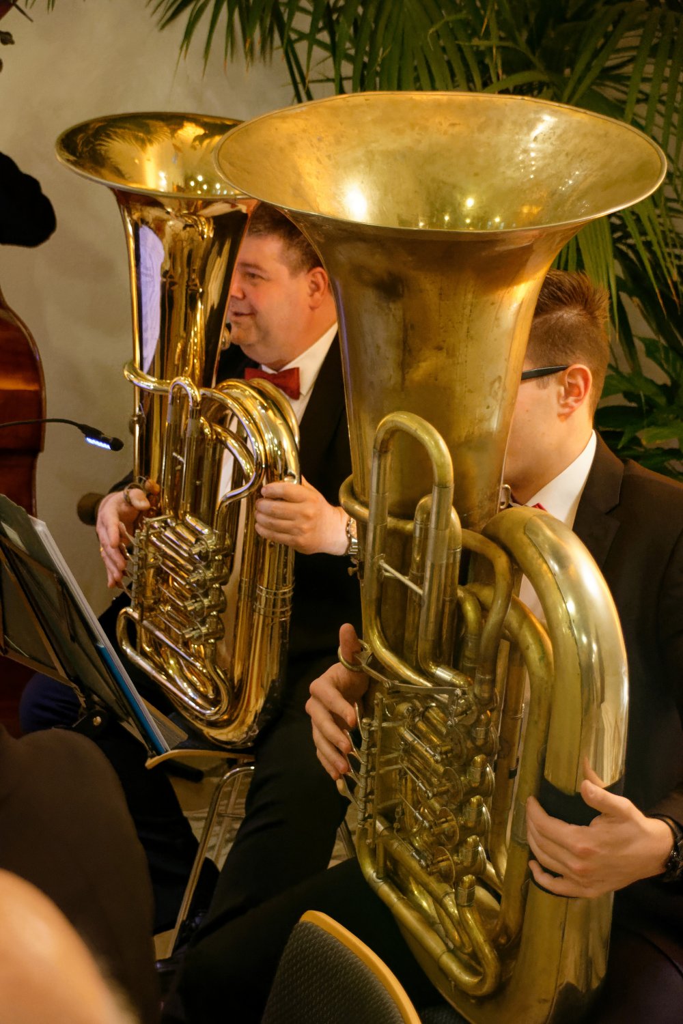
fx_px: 2220
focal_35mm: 78
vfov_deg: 26.0
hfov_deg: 17.5
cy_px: 512
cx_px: 342
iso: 8000
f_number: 4.8
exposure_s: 1/80
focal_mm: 52
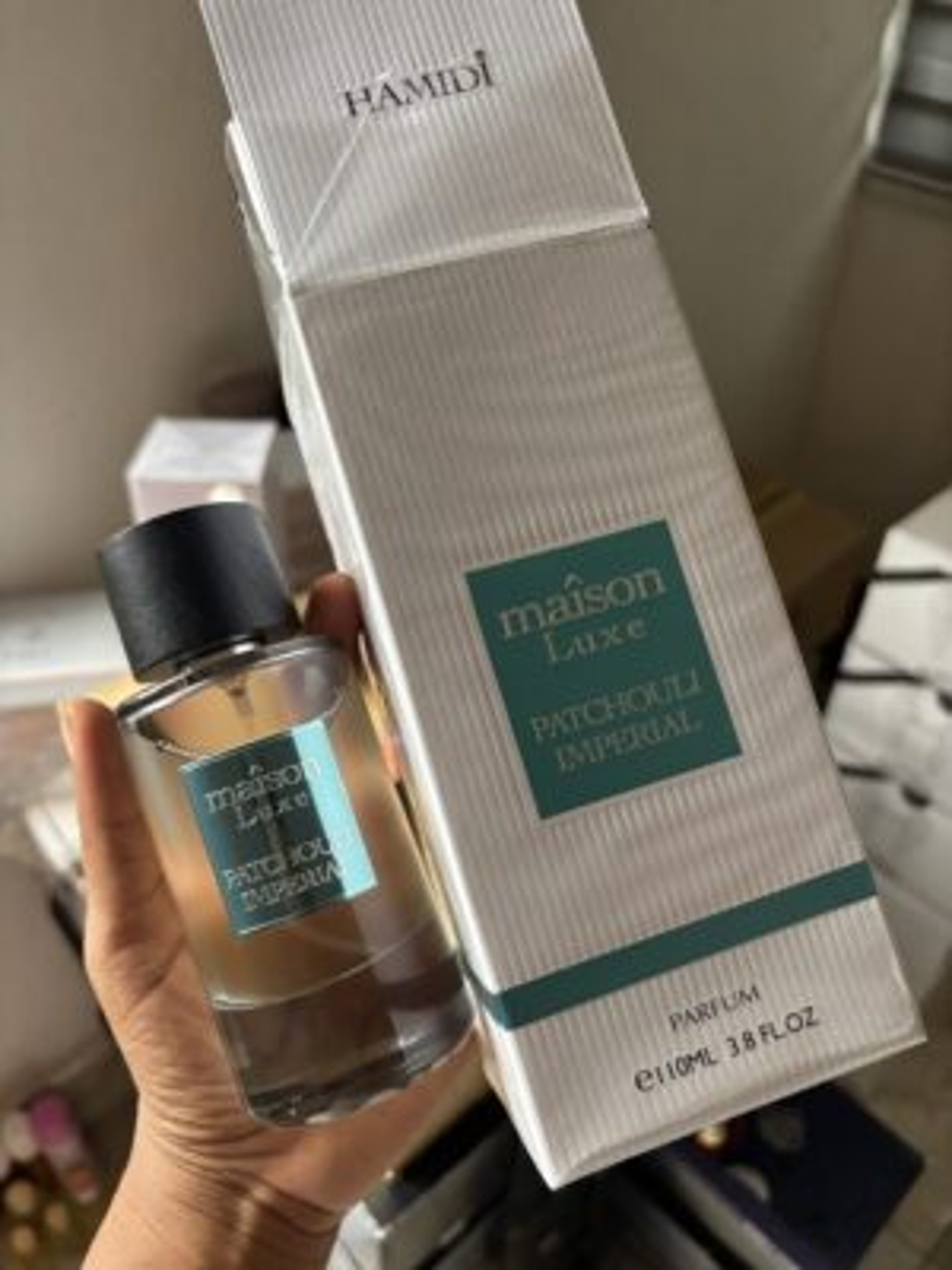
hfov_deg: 53.1
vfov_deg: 67.3
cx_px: 476
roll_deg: -3.1
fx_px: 953
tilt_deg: -39.8
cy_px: 635
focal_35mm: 26
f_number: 1.6
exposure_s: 1/60
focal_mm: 5.96
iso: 320
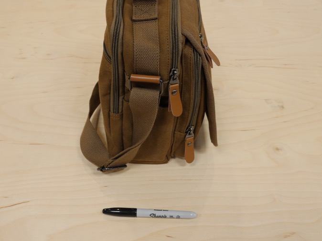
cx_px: 145
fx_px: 353
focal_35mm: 38
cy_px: 103
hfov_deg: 48.9
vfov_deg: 37.6
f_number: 4.5
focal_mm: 16
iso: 500
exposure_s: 1/60
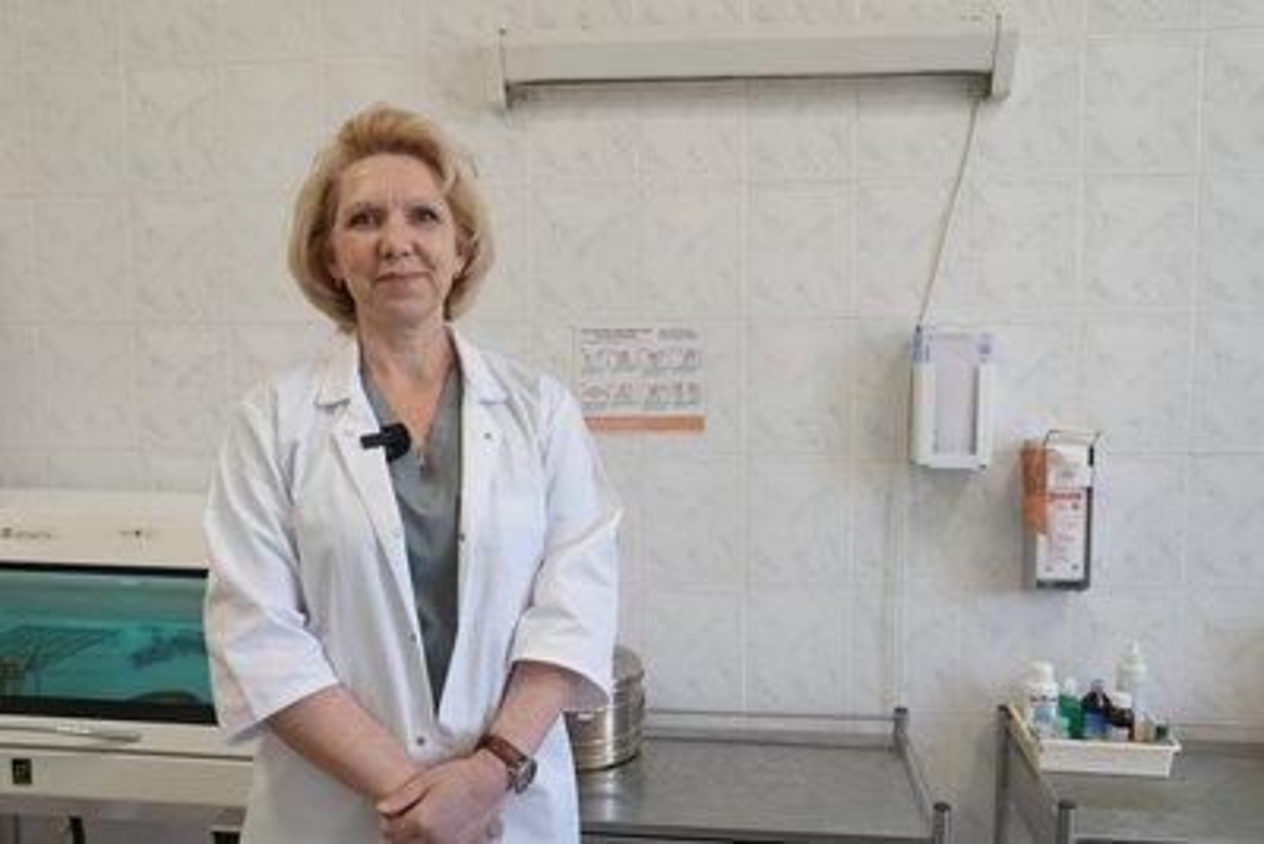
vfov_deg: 43.6
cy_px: 422
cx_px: 632
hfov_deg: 61.9
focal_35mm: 30
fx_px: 1054
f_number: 4
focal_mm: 30
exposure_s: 1/160
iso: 800
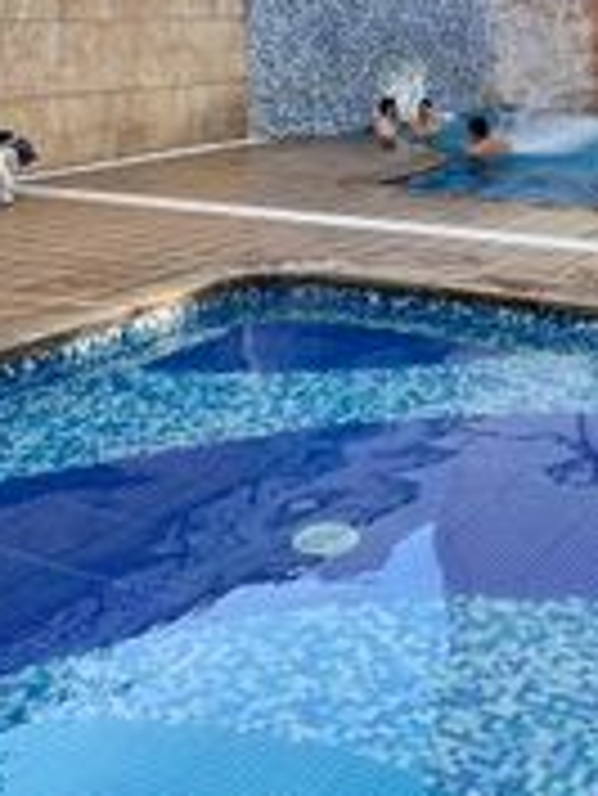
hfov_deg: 28.7
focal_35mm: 49
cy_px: 133
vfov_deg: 37.2
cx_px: 526
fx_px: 1127
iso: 32
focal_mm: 1.57
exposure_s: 1/447
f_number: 1.8
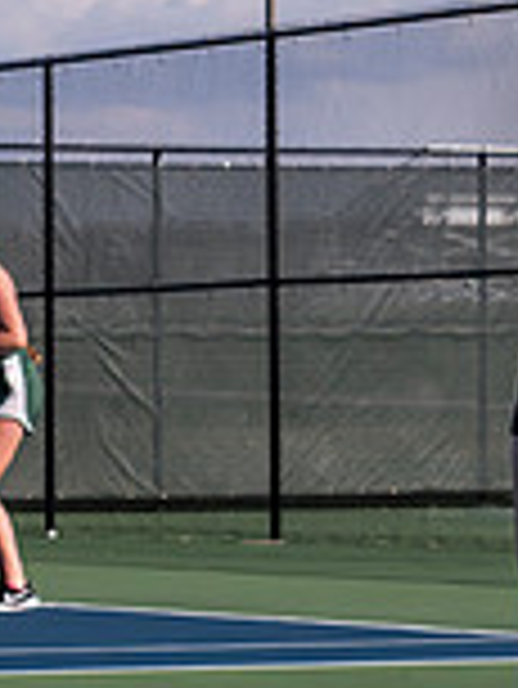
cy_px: 246
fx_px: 6236
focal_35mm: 313
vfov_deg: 6.3
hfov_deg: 4.8
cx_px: 276
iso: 320
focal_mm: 36
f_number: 4.5
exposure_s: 1/1600
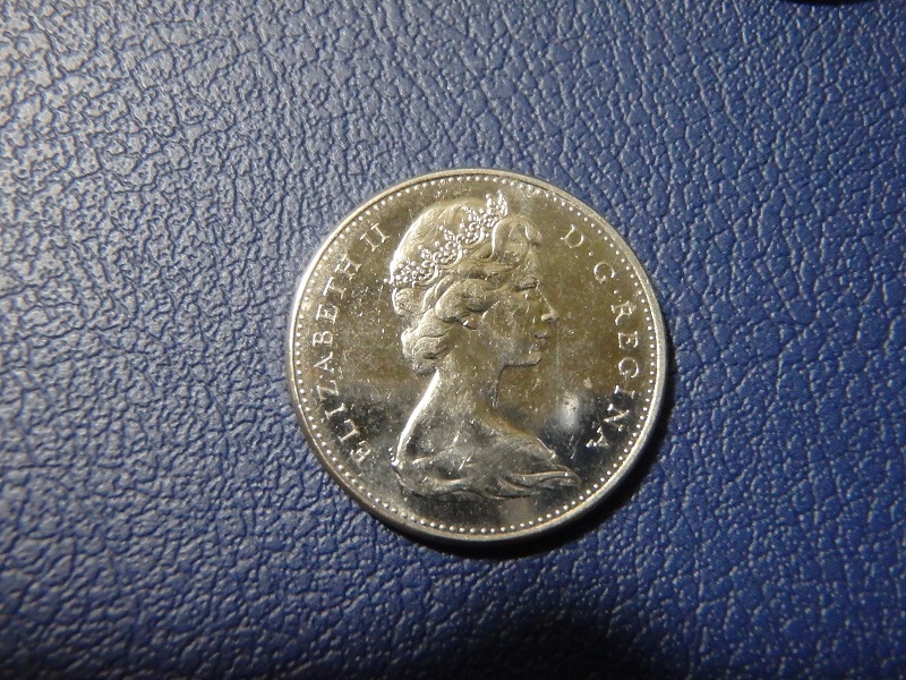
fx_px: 968
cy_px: 340
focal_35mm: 37
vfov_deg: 38.7
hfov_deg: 50.1
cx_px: 453
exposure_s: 1/30
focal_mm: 6.6
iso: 1600
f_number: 4.7
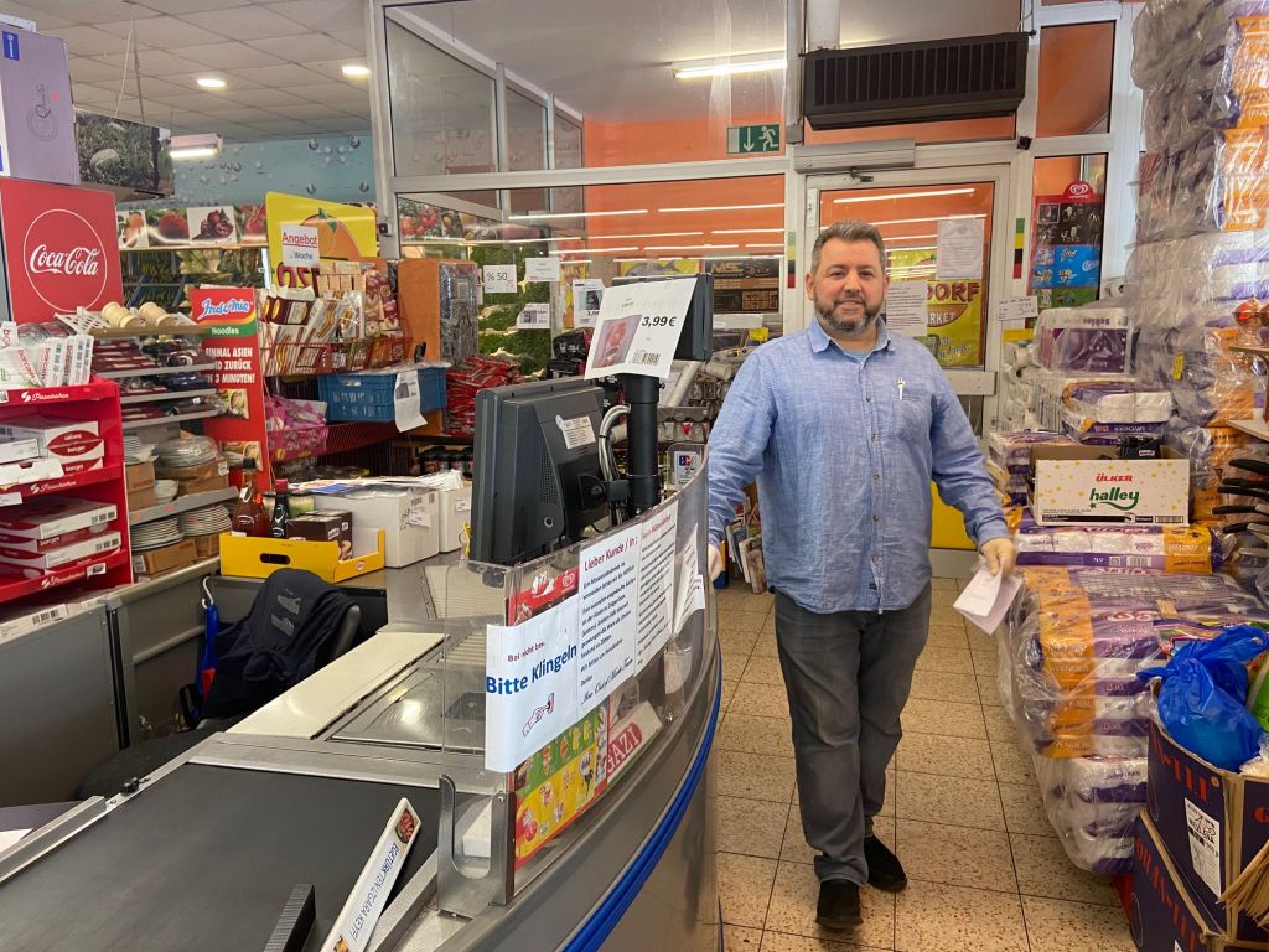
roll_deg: +1.8
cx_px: 634
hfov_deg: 67.3
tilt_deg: -10.6
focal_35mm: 26
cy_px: 476
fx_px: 953
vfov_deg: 53.1
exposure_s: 1/50
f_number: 1.8
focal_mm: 4.25
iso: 80
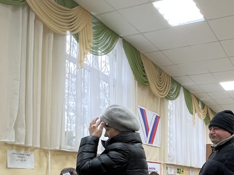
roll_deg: -0.8
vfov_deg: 36.2
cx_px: 225
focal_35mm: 35
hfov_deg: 45.8
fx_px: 237
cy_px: 179
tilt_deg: +0.6
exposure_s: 1/50
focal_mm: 1.57
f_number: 1.8
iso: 200
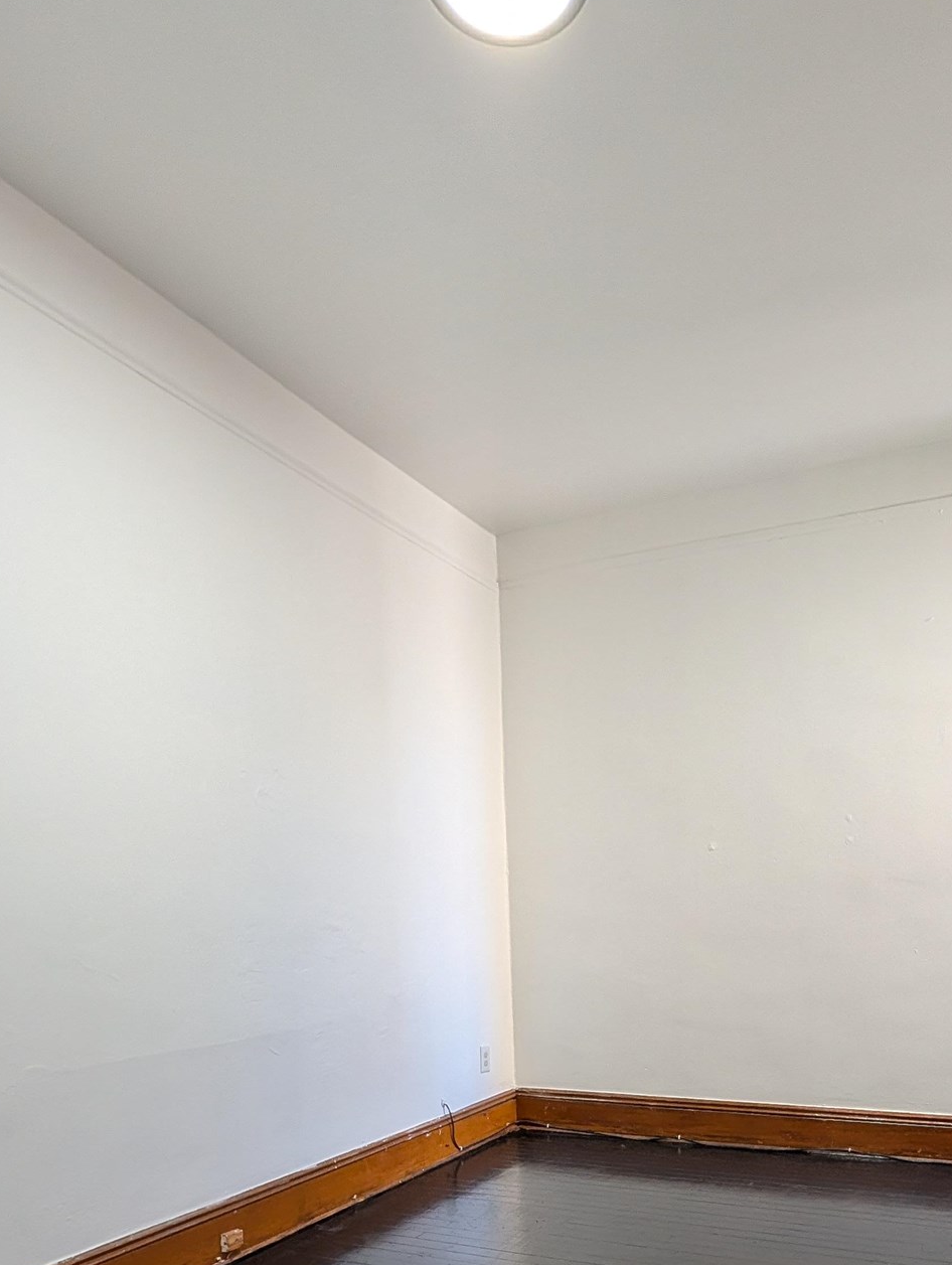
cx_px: 608
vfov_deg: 66.3
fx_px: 805
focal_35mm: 22
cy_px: 1080
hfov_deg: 60.2
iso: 155
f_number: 1.7
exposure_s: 1/48.1
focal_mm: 2.02
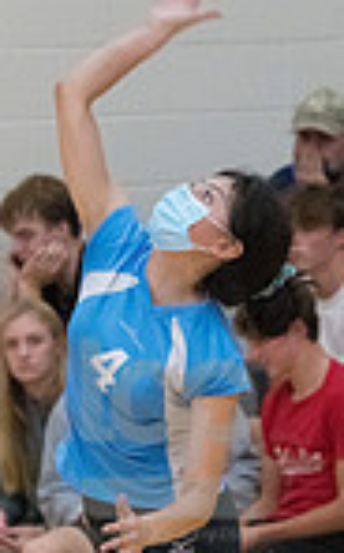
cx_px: 168
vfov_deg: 4.5
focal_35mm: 465
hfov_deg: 2.8
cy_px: 441
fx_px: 7002
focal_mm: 150
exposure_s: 1/1000
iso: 6400
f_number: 4.5
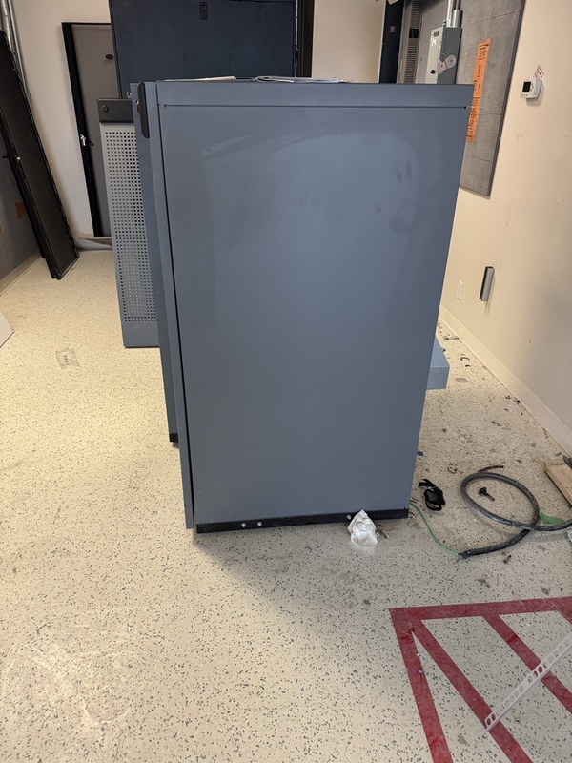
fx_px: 529
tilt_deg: -28.7
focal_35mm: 24
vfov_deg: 71.6
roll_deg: -0.5
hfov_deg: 56.8
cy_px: 382
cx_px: 286
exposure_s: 1/60
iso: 320
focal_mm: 6.76
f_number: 1.78
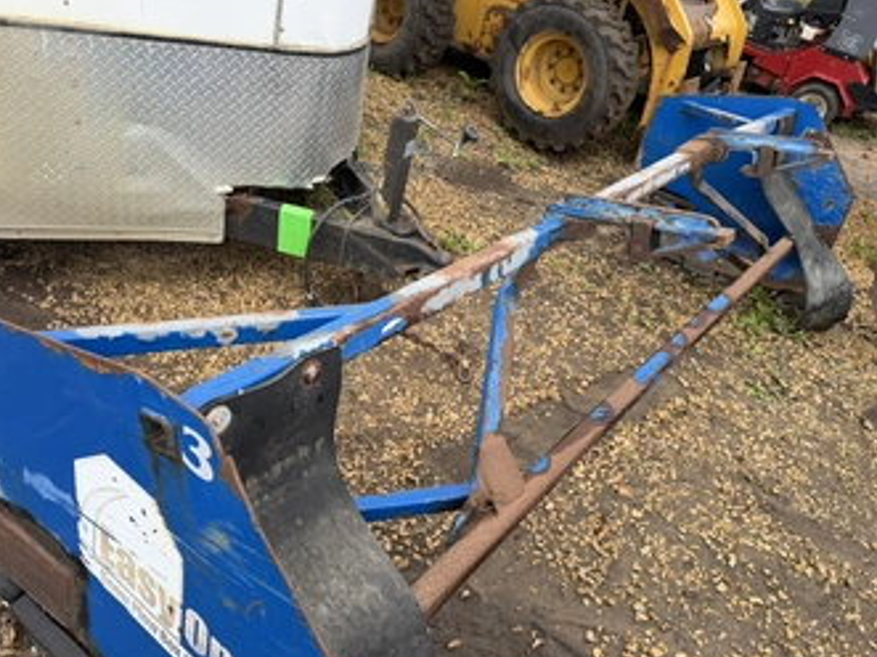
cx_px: 477
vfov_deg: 48.2
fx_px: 734
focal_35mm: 29
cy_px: 326
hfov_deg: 61.6
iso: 64
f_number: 1.78
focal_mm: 6.76
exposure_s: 1/280
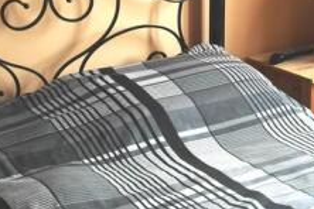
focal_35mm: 106
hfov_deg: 19.1
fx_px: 924
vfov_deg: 12.9
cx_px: 251
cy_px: 43
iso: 200
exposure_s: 1/100
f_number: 4
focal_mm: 24
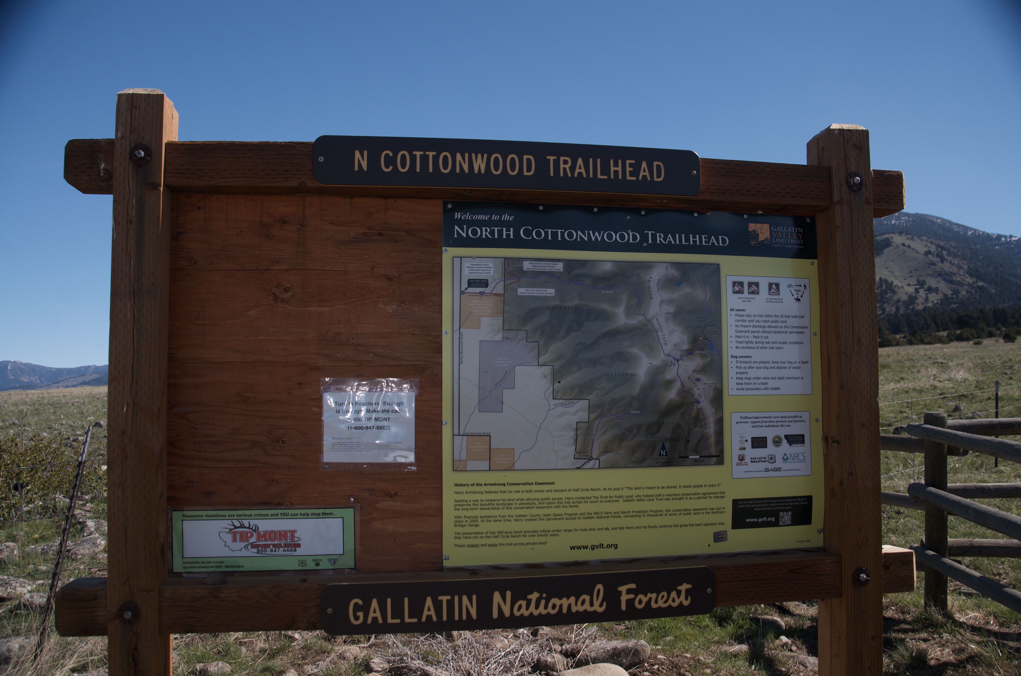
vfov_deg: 47.7
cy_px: 338
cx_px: 510
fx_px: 764
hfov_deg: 67.5
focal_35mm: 27
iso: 100
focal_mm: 18
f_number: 5.6
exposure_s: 1/320
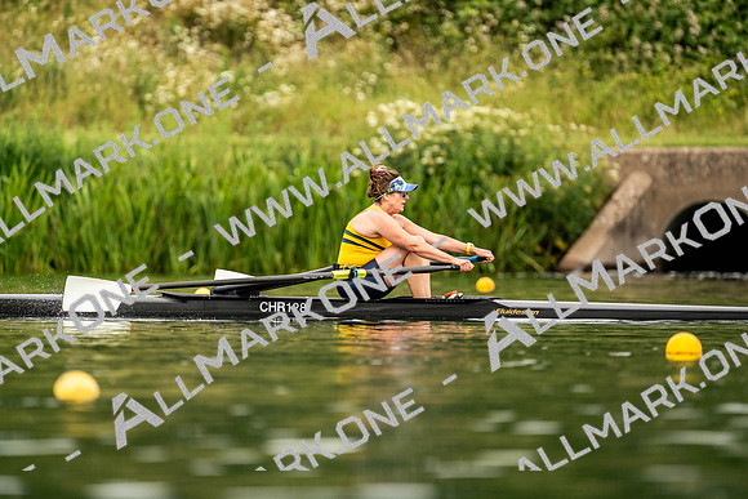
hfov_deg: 3.4
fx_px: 12469
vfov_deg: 2.3
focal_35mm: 600
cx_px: 374
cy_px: 250
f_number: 6.3
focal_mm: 600
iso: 800
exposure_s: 1/2000
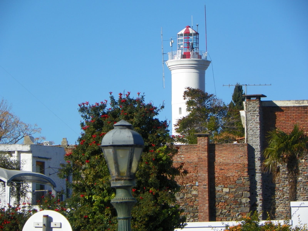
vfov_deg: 6.0
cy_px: 116
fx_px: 2198
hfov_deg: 8.0
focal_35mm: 247
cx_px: 154
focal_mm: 44
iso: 64
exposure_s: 1/500
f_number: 5.6
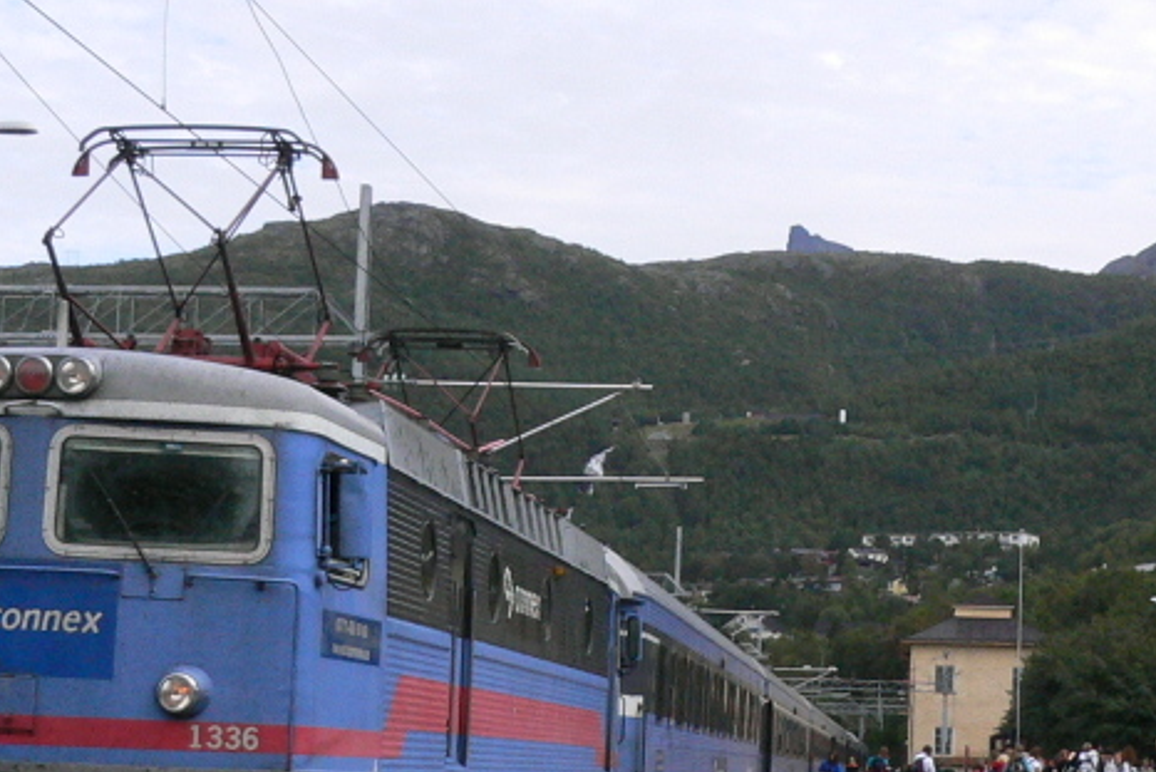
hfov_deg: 25.3
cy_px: 397
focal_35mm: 80
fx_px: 2570
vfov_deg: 17.1
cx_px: 690
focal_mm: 5.8
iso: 200
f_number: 2.8
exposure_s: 1/1000
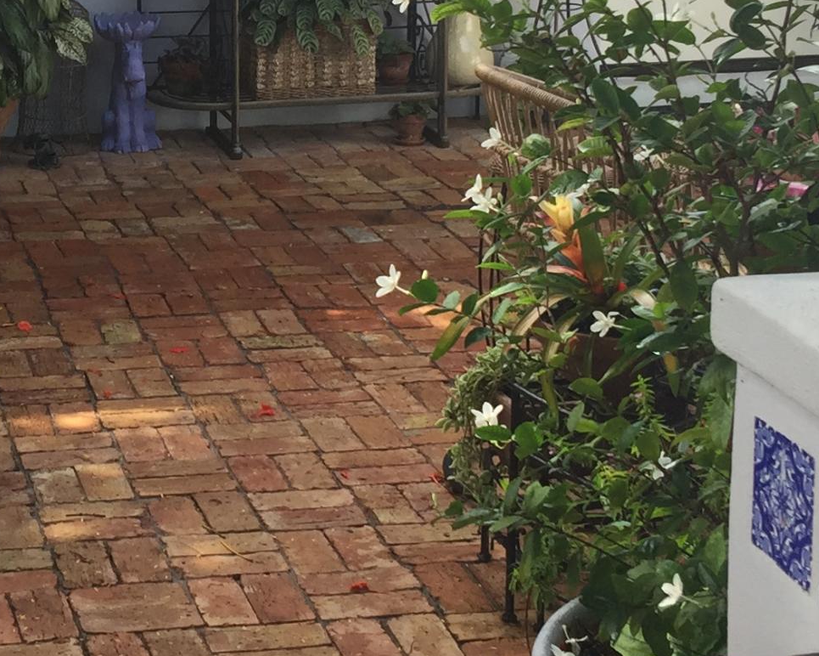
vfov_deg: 17.3
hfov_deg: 21.3
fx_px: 2133
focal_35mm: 88
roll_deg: +0.5
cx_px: 84
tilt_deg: -8.3
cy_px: 110
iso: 32
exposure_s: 1/182
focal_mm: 4.15
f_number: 2.2
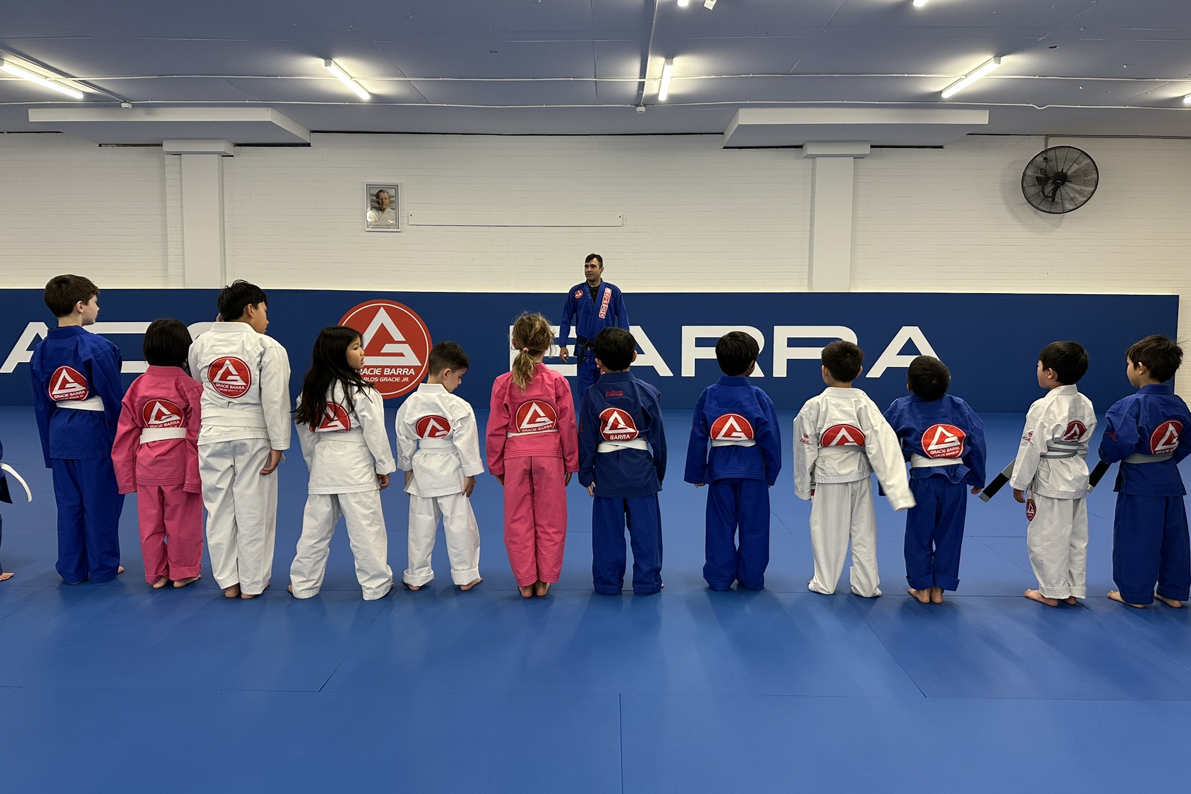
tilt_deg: -5.2
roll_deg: +0.0
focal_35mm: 25
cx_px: 596
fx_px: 827
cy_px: 372
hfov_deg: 71.5
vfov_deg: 51.2
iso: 160
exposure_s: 1/100
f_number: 1.78
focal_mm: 6.86
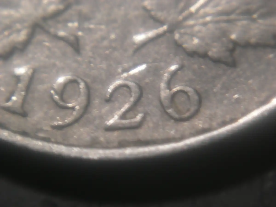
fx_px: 1005
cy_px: 104
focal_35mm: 126
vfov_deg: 11.8
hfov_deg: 15.6
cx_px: 138
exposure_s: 1/8.8
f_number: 5.2
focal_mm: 26.3
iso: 64
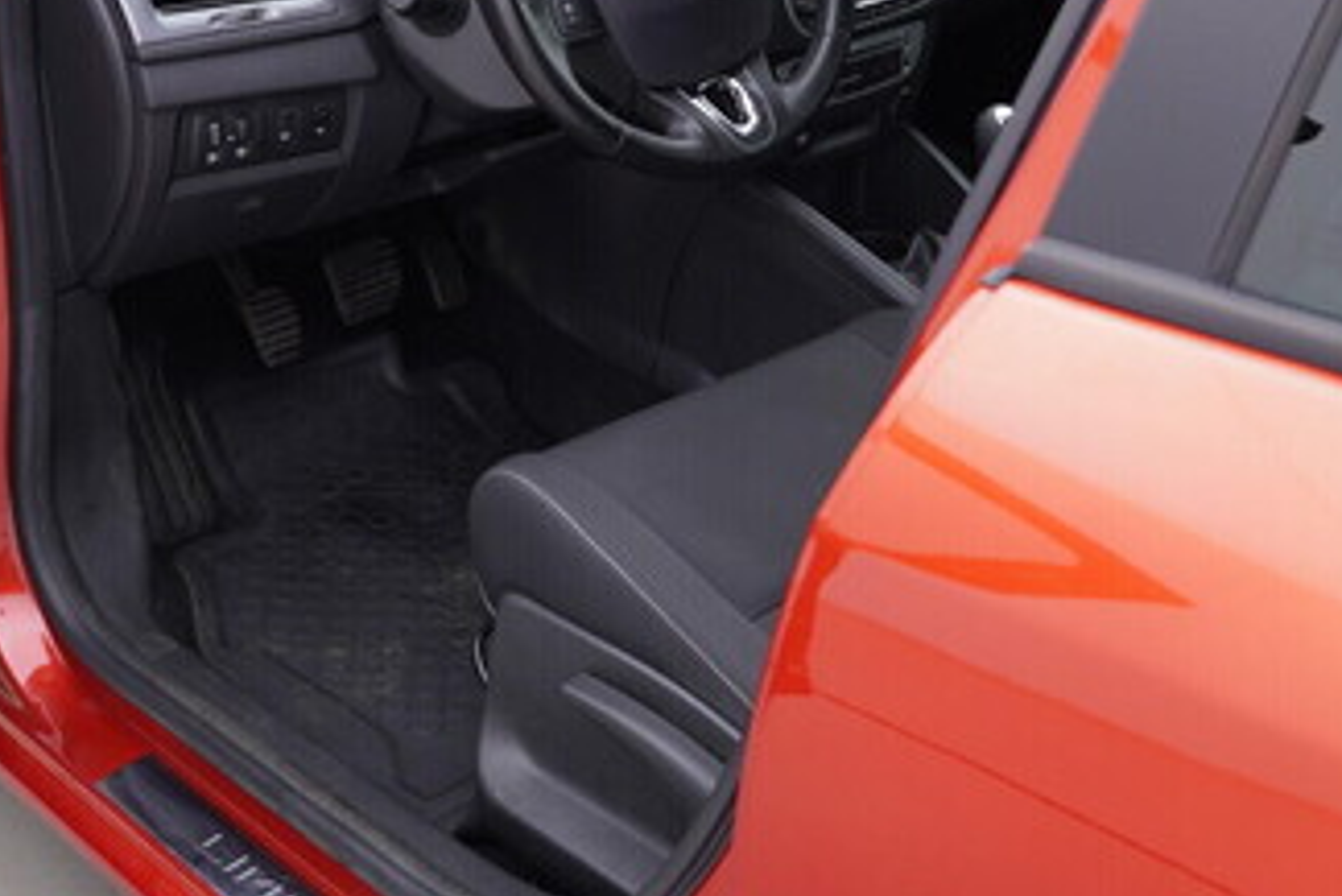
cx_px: 516
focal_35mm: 61
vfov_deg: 22.2
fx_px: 2275
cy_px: 266
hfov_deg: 32.7
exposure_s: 1/40
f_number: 3.2
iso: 125
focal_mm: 24
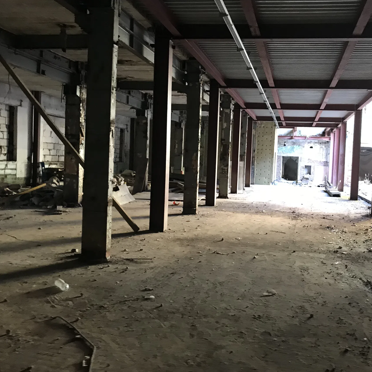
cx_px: 220
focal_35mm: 35
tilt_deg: -0.4
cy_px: 180
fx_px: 426
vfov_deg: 47.2
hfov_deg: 47.0
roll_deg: -4.0
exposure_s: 1/17
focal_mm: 3.99
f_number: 1.8
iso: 80
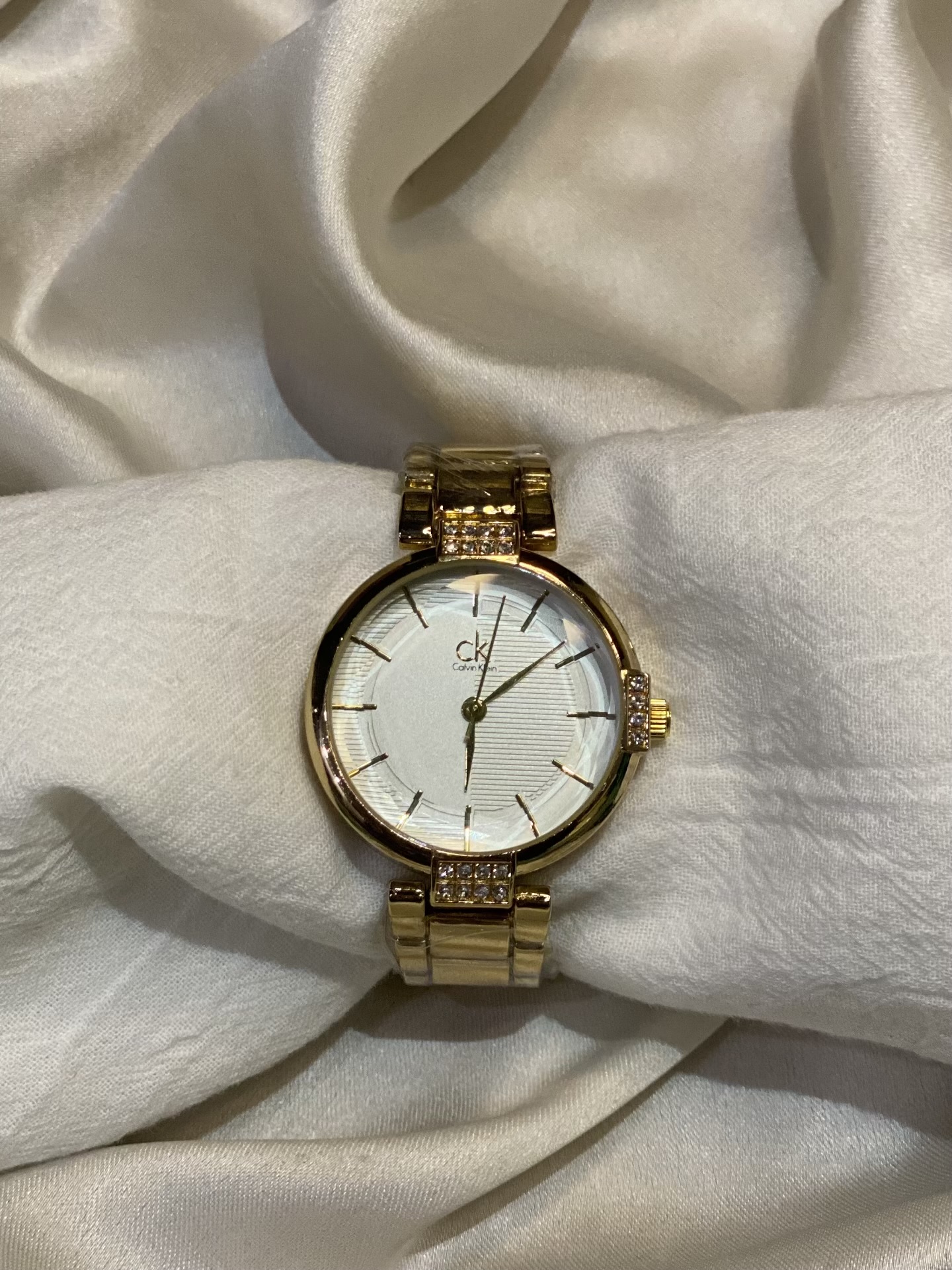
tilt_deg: -63.8
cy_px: 635
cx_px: 476
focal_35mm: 52
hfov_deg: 28.0
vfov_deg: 36.8
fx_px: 1907
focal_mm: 6
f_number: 2
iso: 200
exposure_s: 1/100
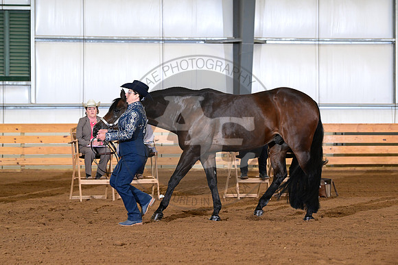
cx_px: 199
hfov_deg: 15.2
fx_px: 1493
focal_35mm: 135
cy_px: 132
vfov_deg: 10.2
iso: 2500
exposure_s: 1/200
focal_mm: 135
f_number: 5.6
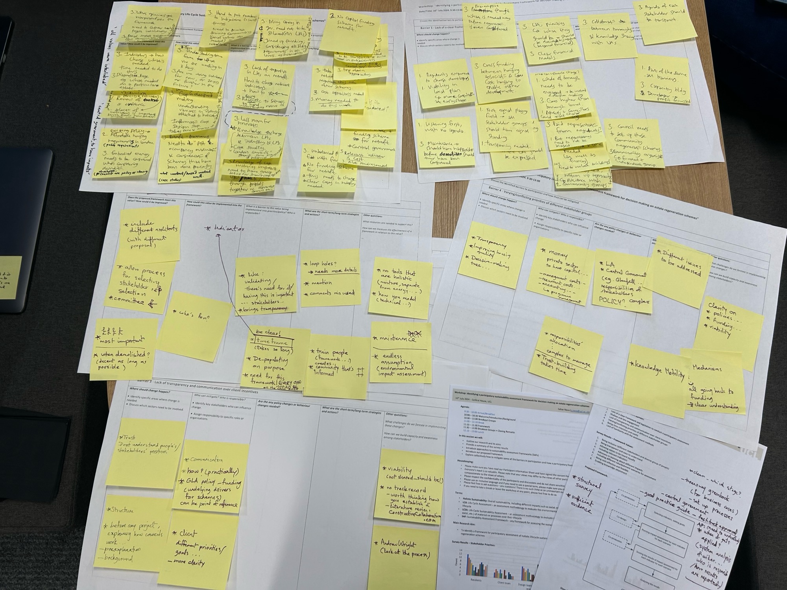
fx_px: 591
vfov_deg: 53.1
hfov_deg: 67.3
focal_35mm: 26
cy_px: 295
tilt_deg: -74.8
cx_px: 394
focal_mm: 5.7
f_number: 1.5
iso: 40
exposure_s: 1/157
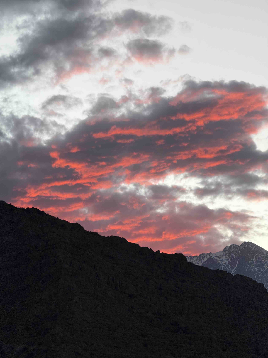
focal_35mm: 120
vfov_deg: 16.4
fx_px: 1239
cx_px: 134
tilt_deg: +12.4
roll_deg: +1.6
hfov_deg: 12.3
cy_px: 179
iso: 64
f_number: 2.8
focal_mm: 15.66
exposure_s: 1/99
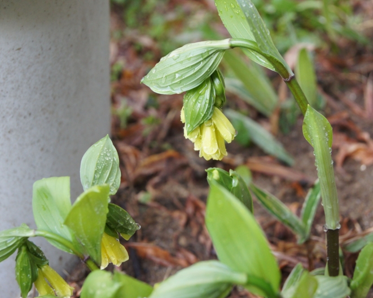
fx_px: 1033
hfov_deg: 20.5
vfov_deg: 16.4
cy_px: 149
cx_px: 212
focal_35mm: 94
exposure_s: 1/100
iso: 800
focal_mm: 55
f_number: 5.6
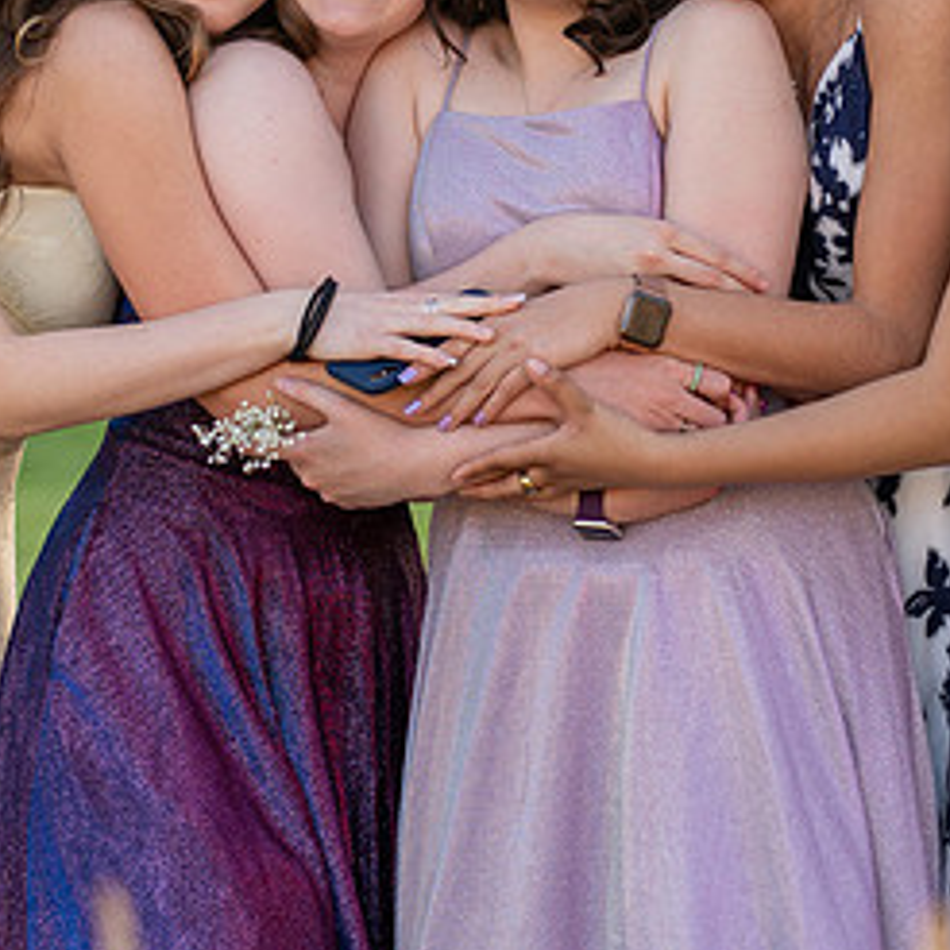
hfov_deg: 15.2
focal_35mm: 115
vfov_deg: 15.0
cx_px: 452
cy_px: 128
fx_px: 3571
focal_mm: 50
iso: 100
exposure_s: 1/250
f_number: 2
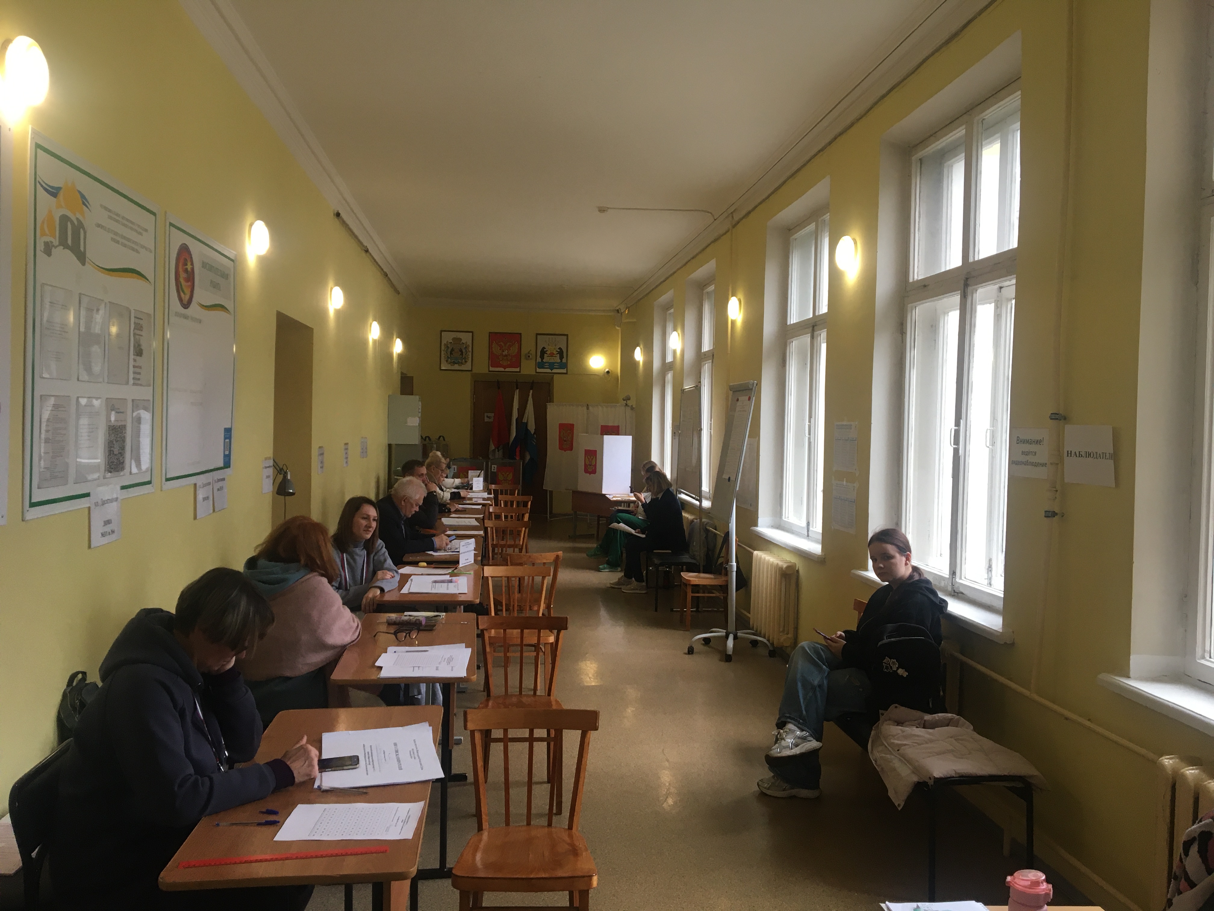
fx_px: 1017
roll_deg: -0.9
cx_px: 607
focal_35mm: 29
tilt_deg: -1.5
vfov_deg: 48.2
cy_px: 456
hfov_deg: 61.7
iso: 40
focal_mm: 4.15
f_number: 2.2
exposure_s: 1/33
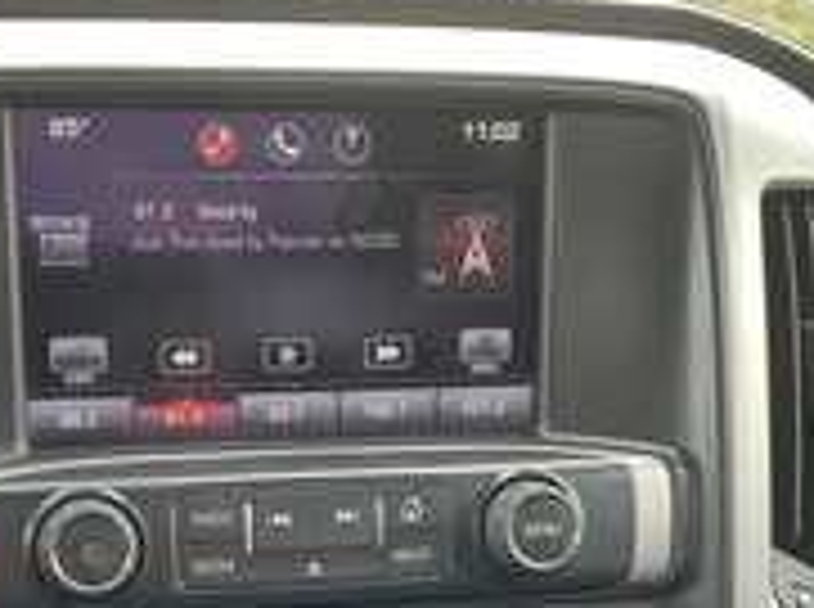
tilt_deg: -15.6
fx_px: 1455
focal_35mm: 62
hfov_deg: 31.0
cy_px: 572
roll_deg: +0.0
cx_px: 256
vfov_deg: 22.8
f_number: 1.8
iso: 64
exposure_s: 1/122
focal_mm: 3
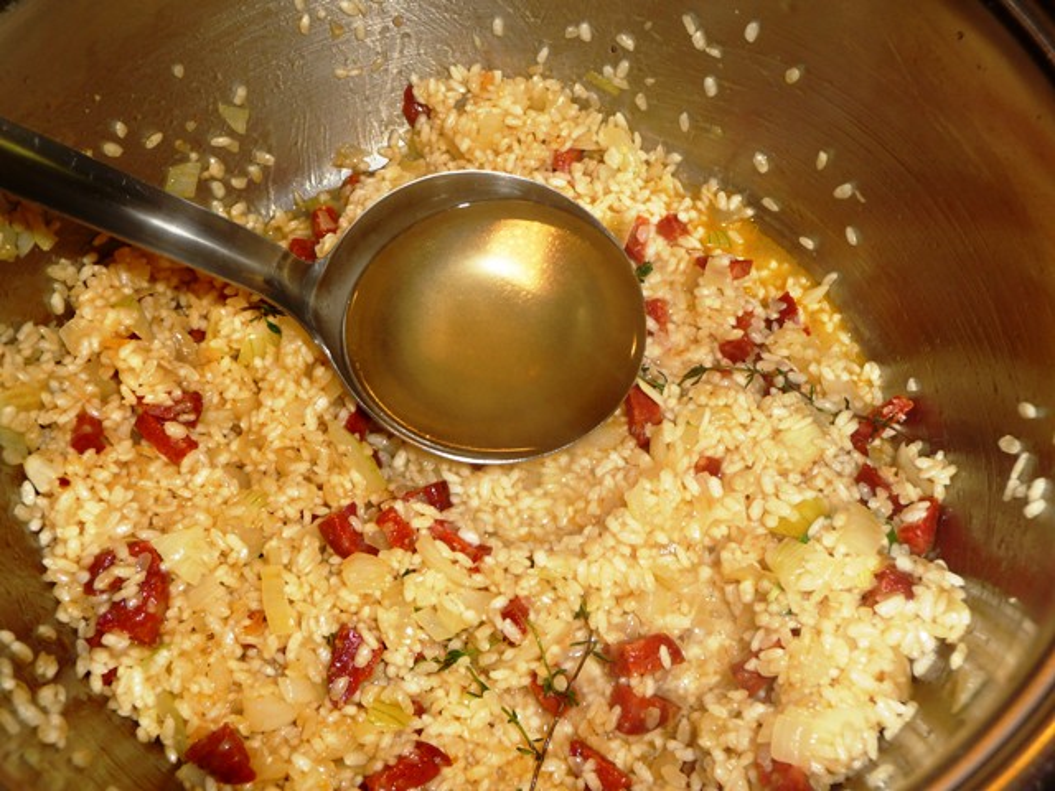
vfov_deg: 41.8
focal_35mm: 34
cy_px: 396
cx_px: 528
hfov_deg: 54.0
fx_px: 1036
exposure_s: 1/30
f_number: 3.6
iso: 100
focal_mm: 5.6
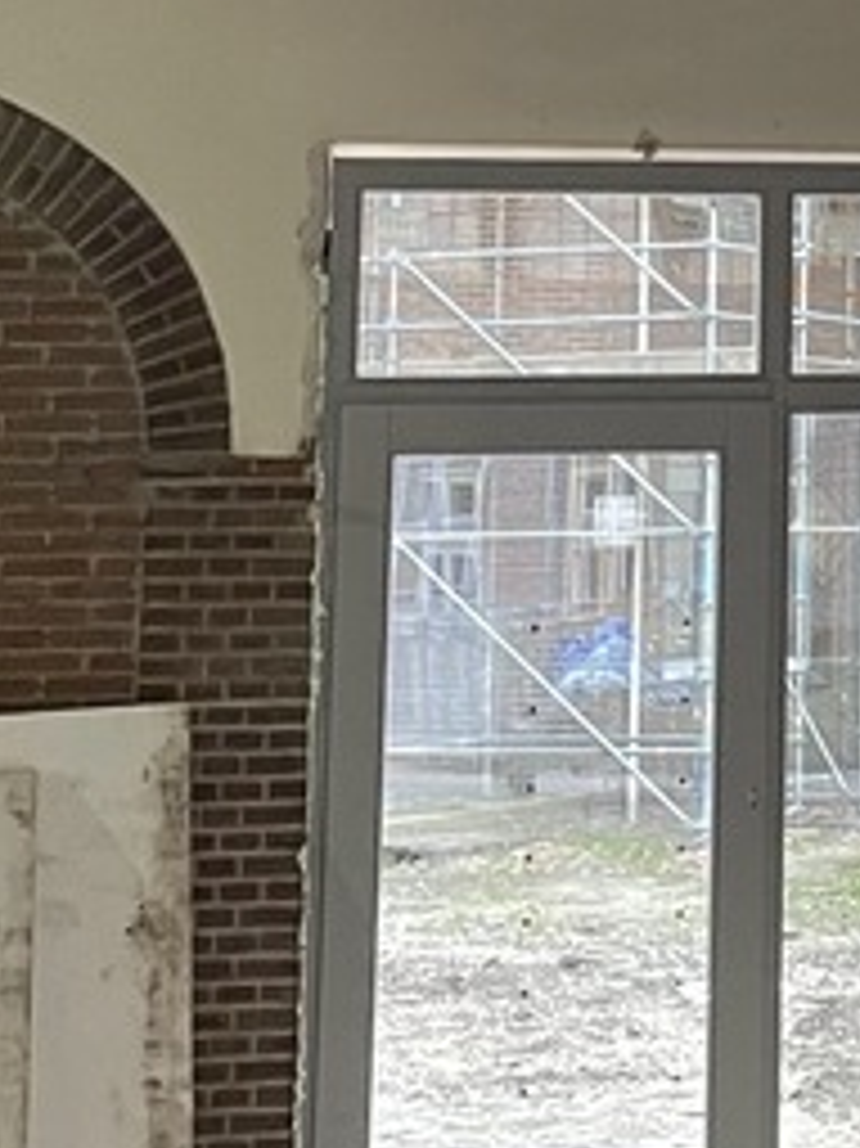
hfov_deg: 12.7
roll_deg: +0.6
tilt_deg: +8.5
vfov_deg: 17.4
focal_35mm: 110
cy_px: -63
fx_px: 3647
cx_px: 1337
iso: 250
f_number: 1.6
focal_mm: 4.2
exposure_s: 1/50
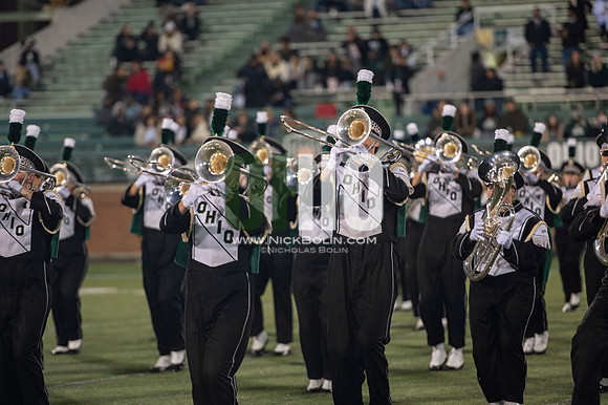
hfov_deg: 10.3
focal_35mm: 200
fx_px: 3376
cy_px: 202
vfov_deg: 6.9
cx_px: 304
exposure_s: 1/500
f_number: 2.8
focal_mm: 200
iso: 1000
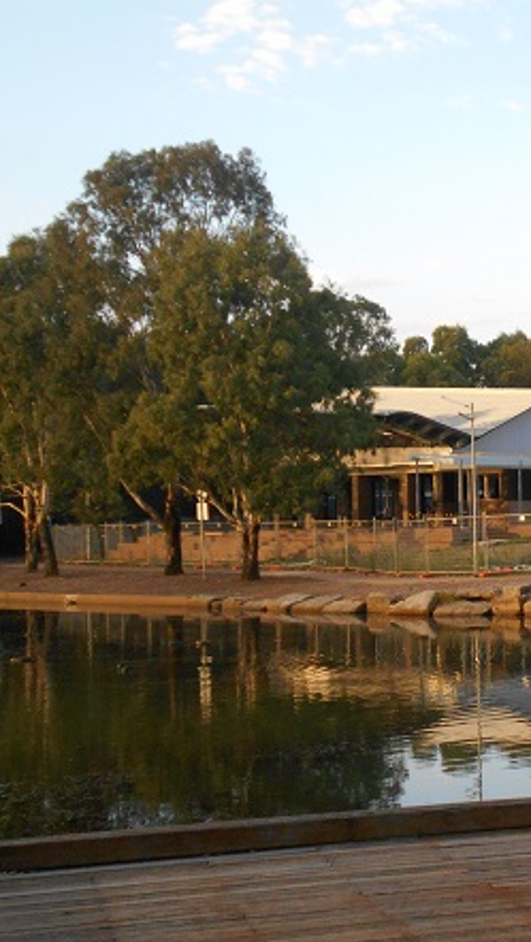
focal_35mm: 65
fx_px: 1625
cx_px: 604
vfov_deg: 32.3
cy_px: 471
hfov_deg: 17.8
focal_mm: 7.7
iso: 400
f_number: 4.2
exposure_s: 1/320
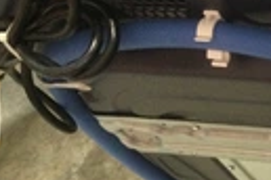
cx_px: 378
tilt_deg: -60.6
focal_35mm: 100
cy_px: 174
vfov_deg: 13.5
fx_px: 753
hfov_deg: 18.6
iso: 200
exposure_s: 1/15
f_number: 2.4
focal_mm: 3.3
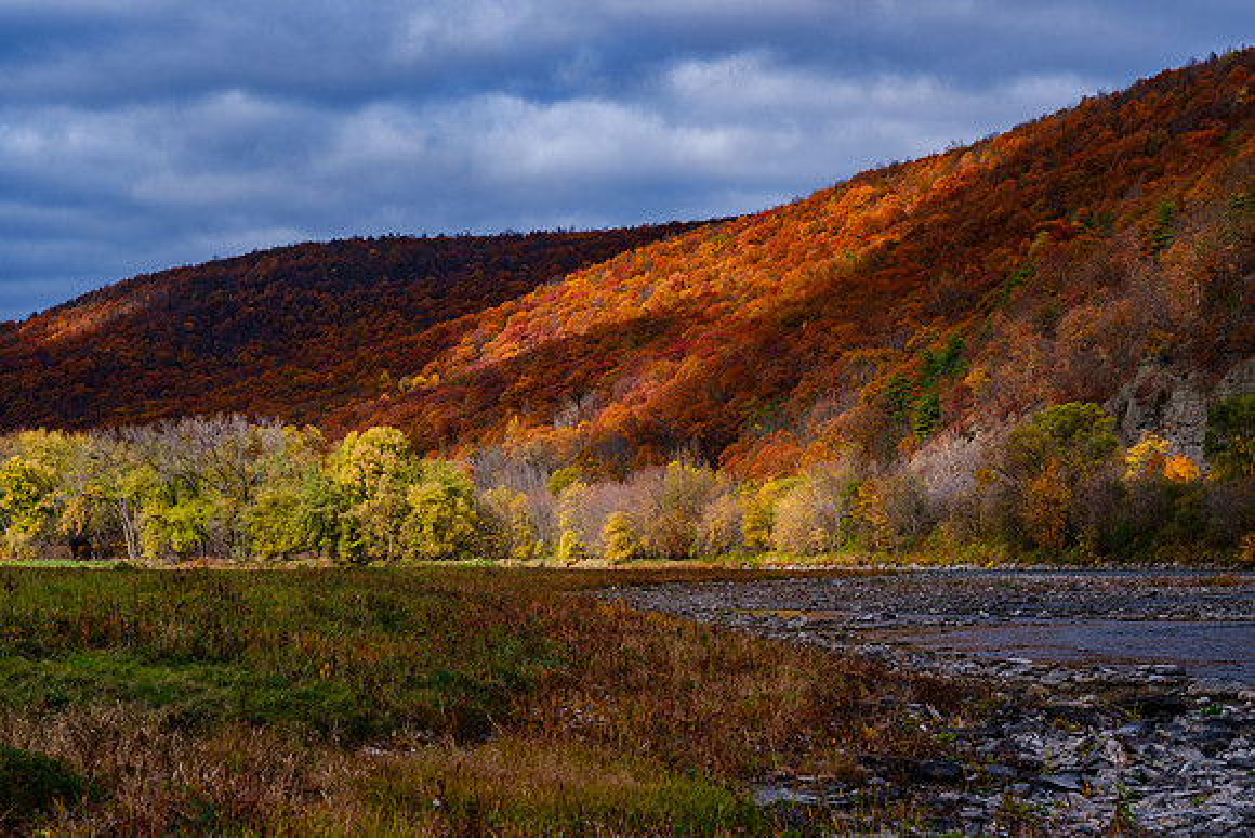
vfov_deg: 15.9
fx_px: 3004
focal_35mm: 86
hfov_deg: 23.6
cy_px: 425
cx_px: 640
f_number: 8
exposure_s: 1/150
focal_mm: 56
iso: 160
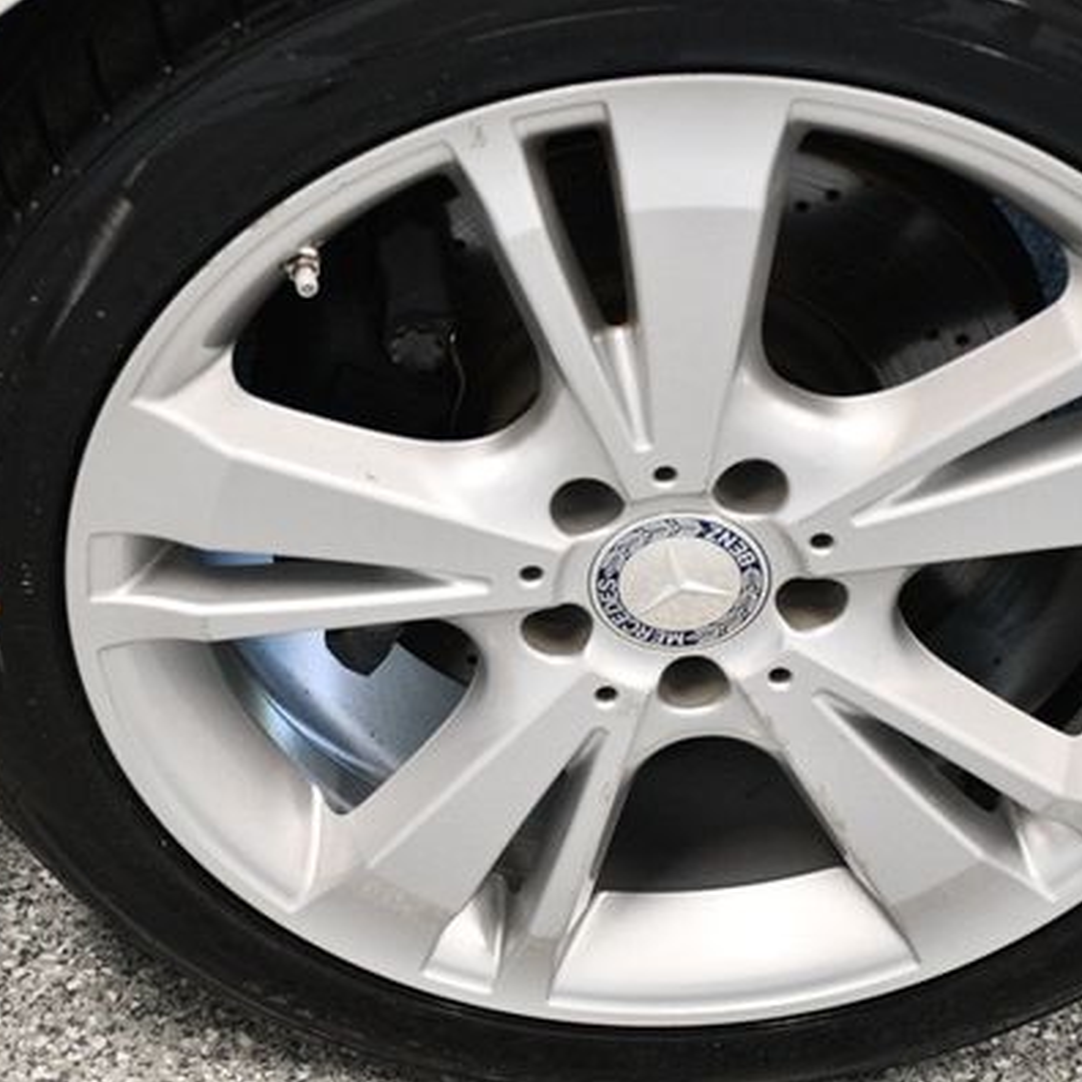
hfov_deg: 18.9
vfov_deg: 18.9
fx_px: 3253
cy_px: 533
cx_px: 571
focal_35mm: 92
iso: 3200
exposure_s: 1/100
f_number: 4.5
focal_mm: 45
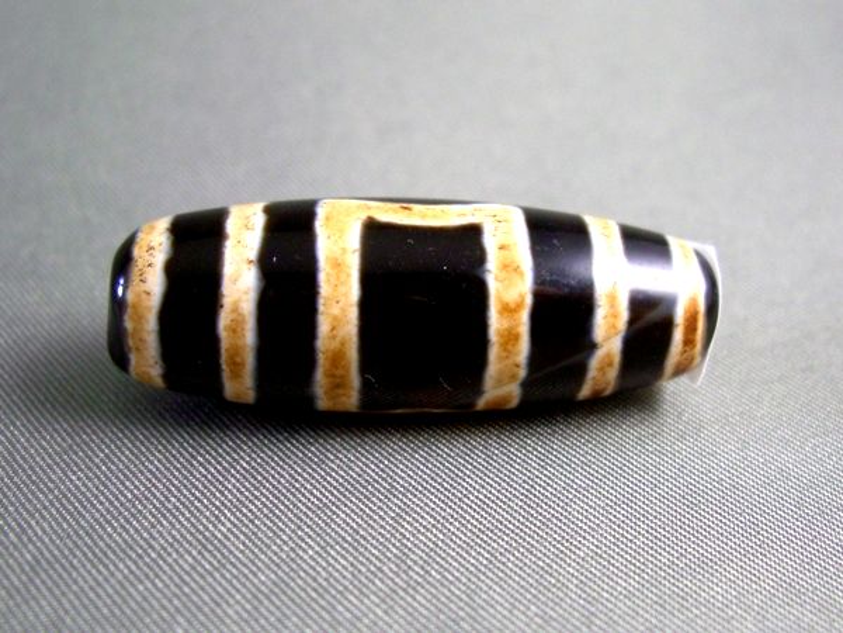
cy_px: 316
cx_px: 422
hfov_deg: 49.0
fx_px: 925
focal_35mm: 38
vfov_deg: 37.7
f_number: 2.8
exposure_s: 1/60
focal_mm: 7.9
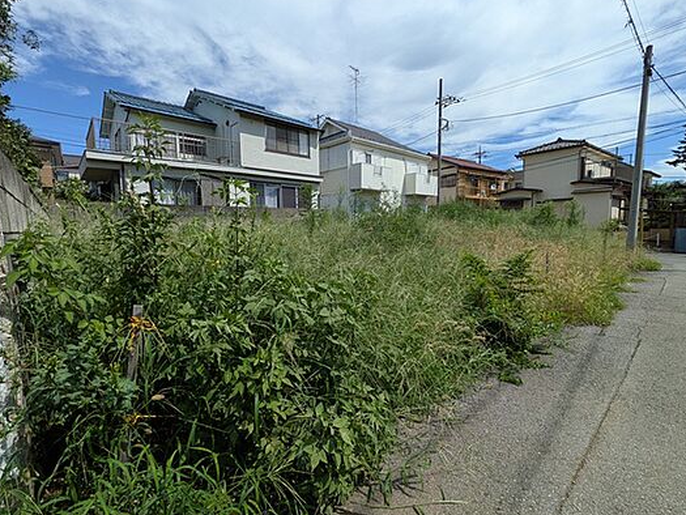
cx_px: 335
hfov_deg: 94.5
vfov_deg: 78.1
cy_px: 255
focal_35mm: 16
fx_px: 317
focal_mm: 1.83
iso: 51
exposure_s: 1/2188
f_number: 2.2
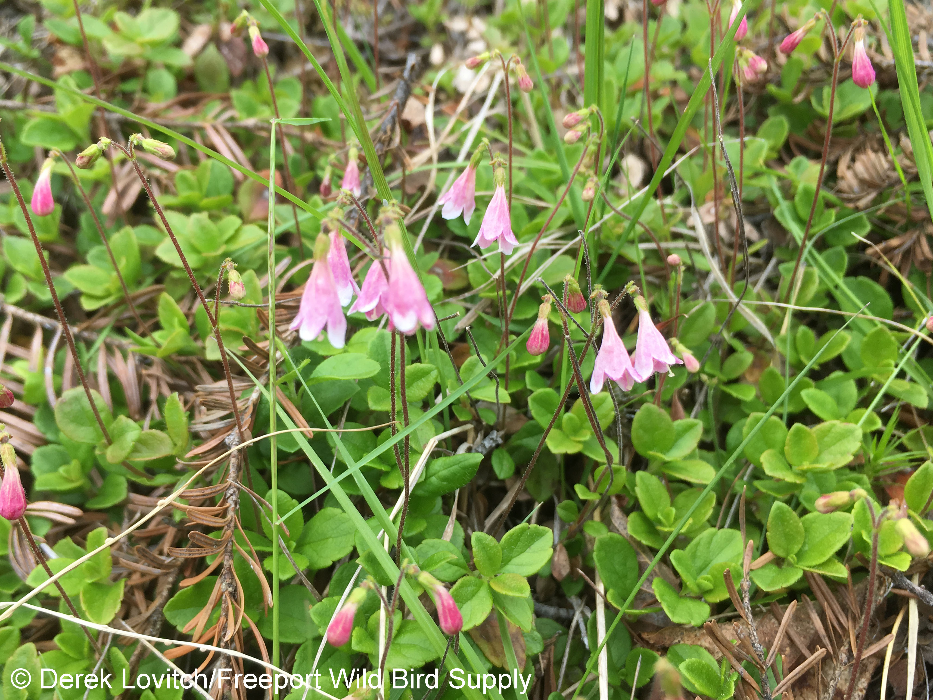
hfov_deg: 61.7
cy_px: 350
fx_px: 782
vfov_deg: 48.2
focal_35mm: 29
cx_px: 466
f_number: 2.2
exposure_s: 1/250
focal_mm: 4.15
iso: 25
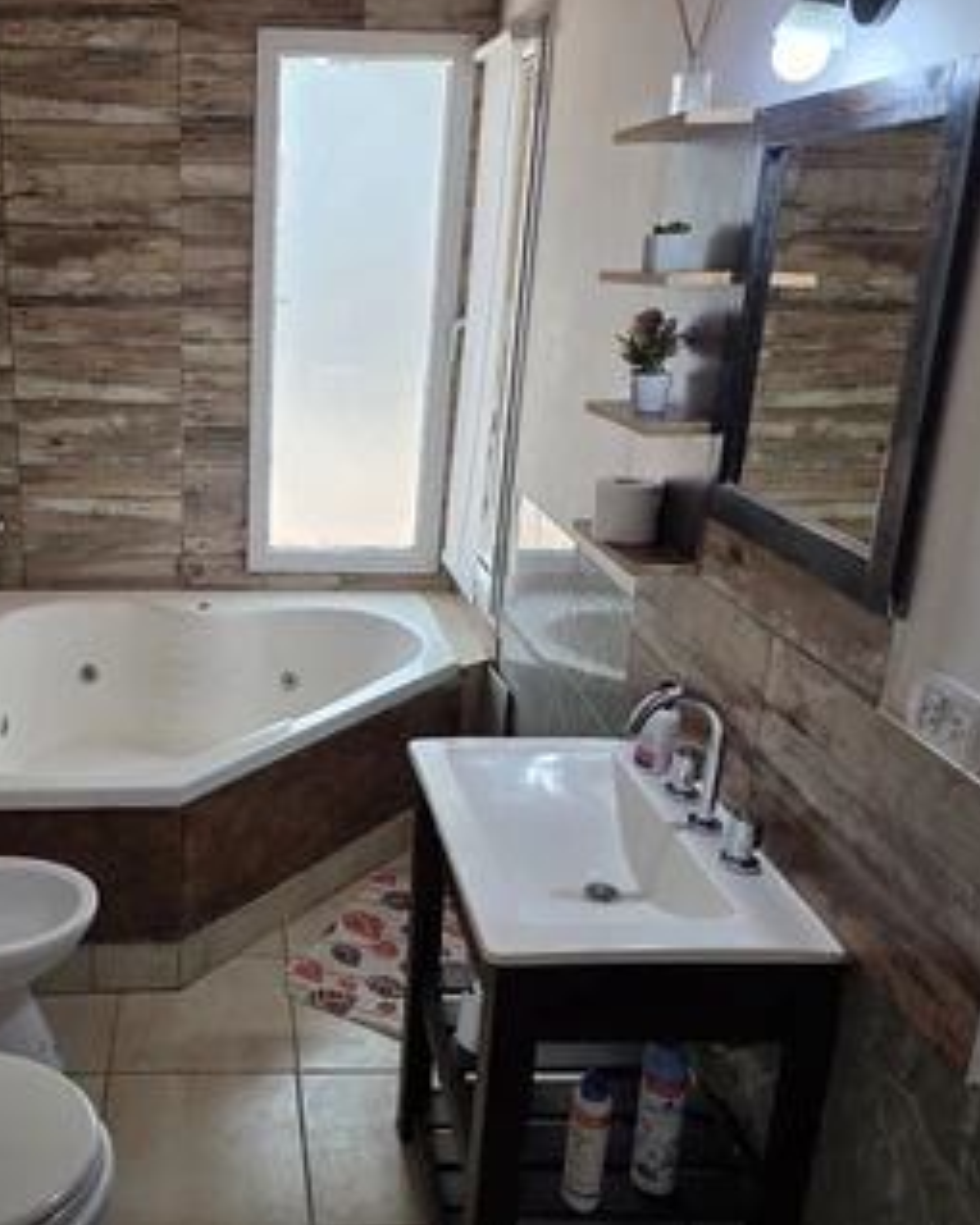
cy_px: 595
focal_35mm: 31
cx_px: 257
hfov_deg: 45.6
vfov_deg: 57.2
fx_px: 1124
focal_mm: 6.3
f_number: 1.7
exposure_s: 1/50
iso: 50
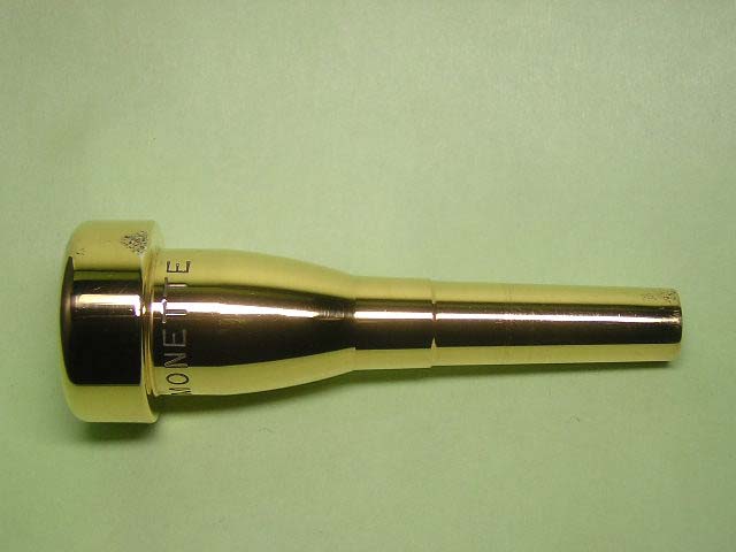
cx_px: 368
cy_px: 276
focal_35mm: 66
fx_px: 1403
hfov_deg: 29.4
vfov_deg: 22.3
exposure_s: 1/54.8
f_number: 3.5
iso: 100
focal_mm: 8.6
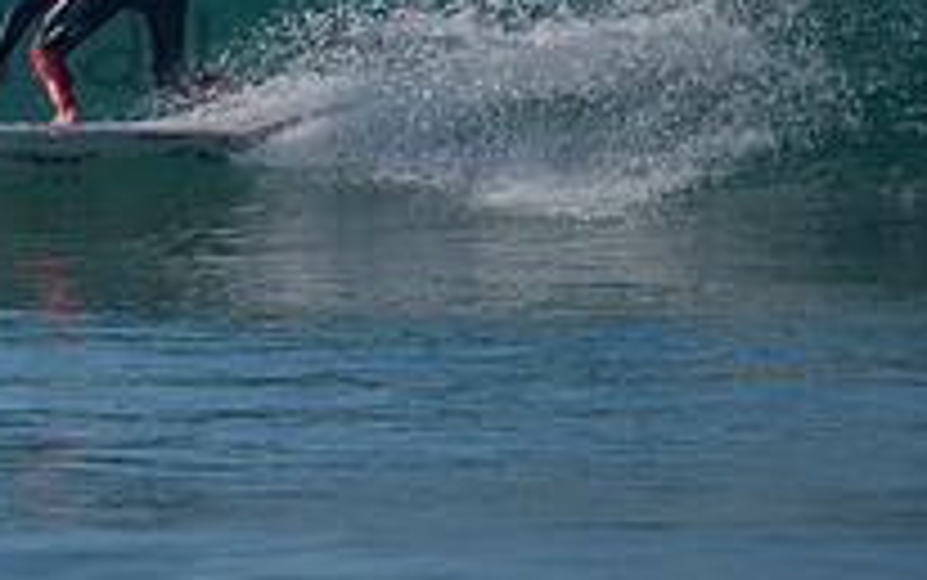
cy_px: -16
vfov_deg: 0.9
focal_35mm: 1437
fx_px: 36324
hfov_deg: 1.5
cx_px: -266
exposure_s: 1/2000
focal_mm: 500
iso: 140
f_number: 5.6
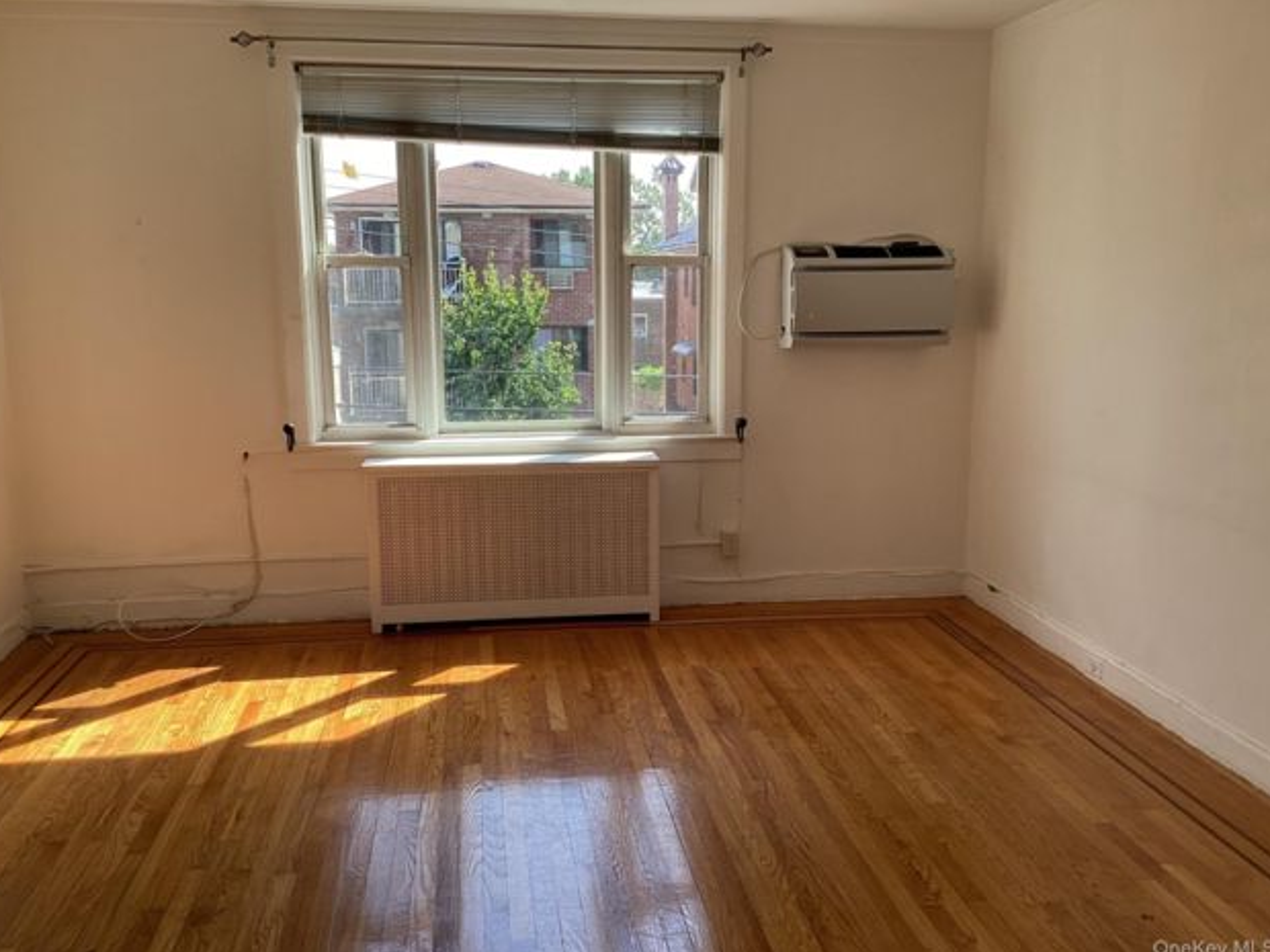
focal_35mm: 32
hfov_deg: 56.8
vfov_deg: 44.2
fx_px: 1174
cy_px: 471
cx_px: 627
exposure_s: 1/120
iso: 25
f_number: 2.4
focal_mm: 3.3
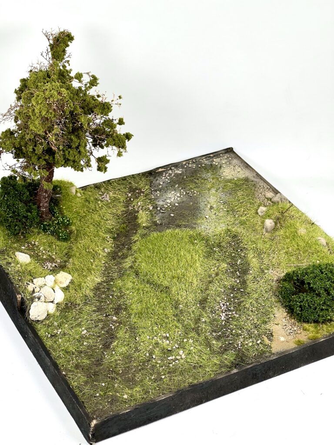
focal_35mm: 77
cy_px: 222
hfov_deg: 19.1
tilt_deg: -33.4
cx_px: 167
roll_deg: +0.3
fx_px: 991
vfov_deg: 25.3
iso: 32
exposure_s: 1/157
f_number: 2.8
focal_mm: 9
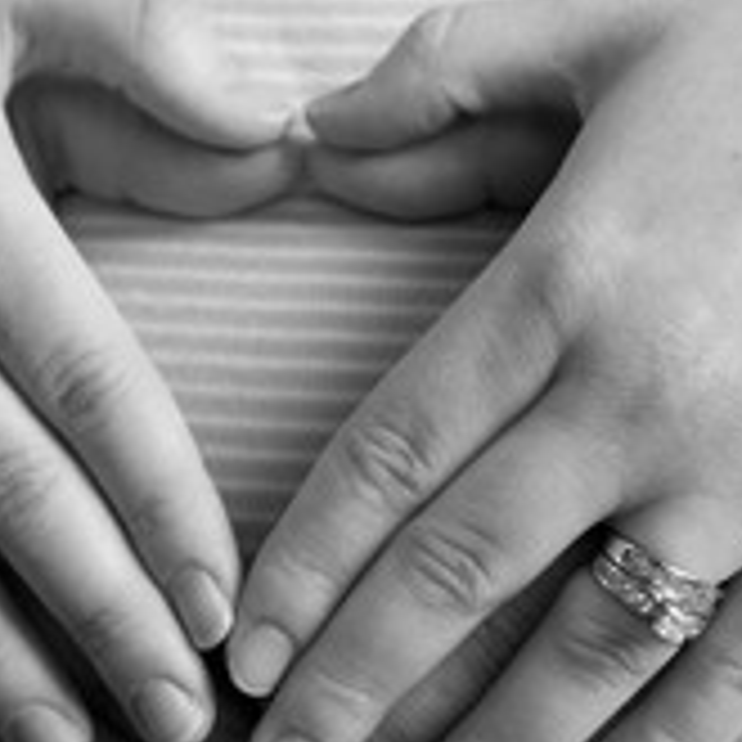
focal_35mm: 74
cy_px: 414
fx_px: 1795
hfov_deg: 23.4
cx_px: 373
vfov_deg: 23.3
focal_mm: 24
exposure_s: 1/100
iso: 250
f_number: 2.8
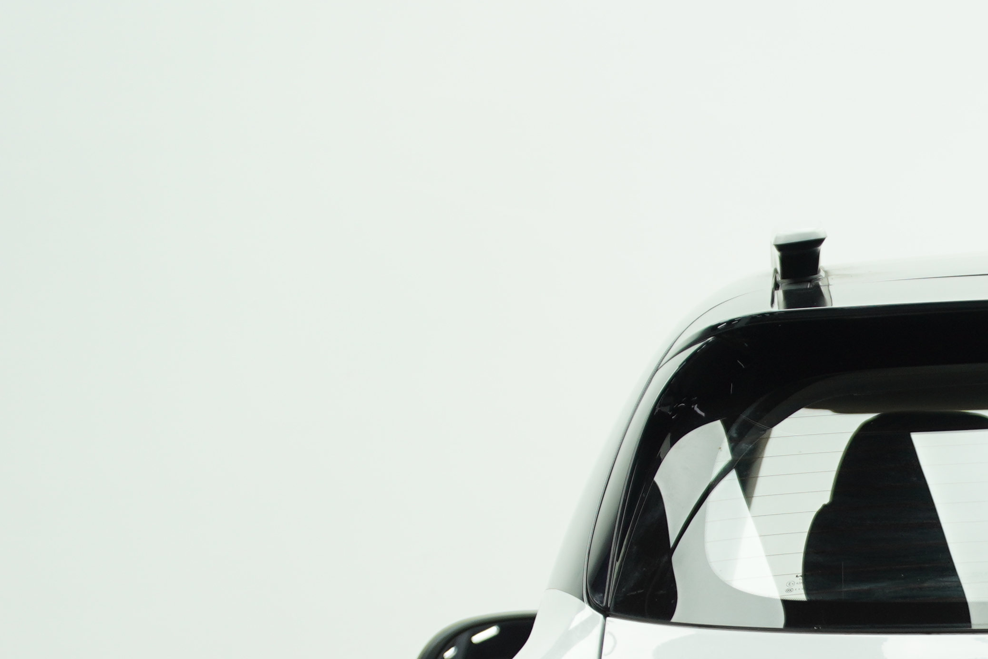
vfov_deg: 4.5
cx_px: 1262
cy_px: 857
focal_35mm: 304
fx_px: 8344
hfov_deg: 6.7
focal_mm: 70
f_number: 2.8
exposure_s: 1/125
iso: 160
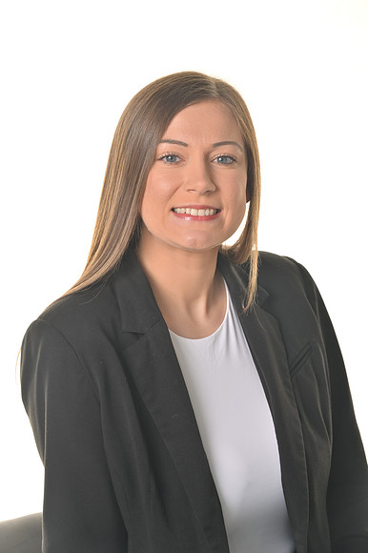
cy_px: 276
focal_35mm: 110
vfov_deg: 18.6
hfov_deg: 12.4
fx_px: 1689
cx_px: 184
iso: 200
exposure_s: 1/160
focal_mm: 110
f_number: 9
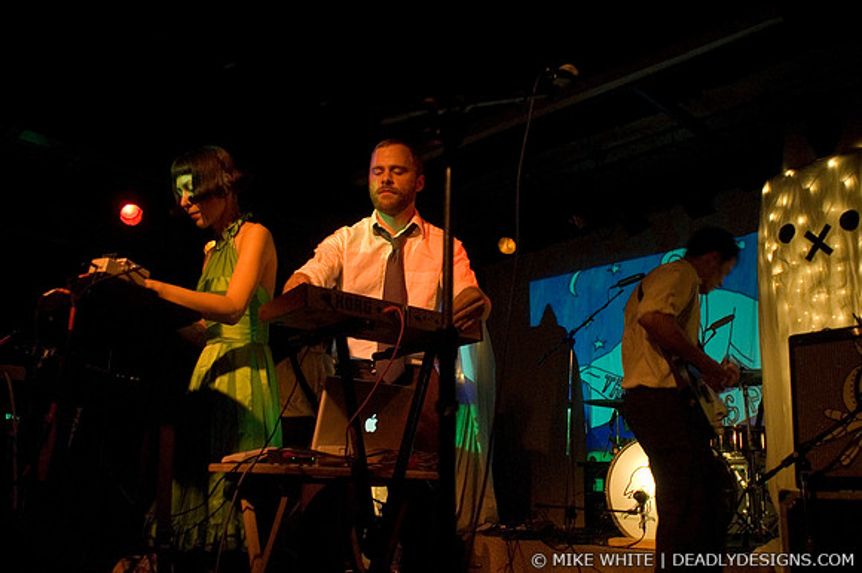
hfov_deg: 62.0
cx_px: 431
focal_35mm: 30
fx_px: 718
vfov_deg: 43.6
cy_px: 286
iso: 1600
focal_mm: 20
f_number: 2.8
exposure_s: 1/50
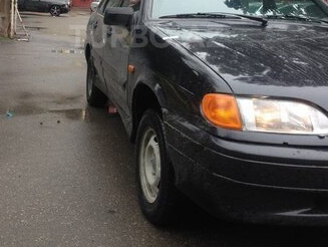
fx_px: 474
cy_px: 36
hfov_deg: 38.1
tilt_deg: -4.8
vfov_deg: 28.3
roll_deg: -3.5
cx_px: 146
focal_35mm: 50
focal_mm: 4.12
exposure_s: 1/60
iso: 64
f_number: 2.4
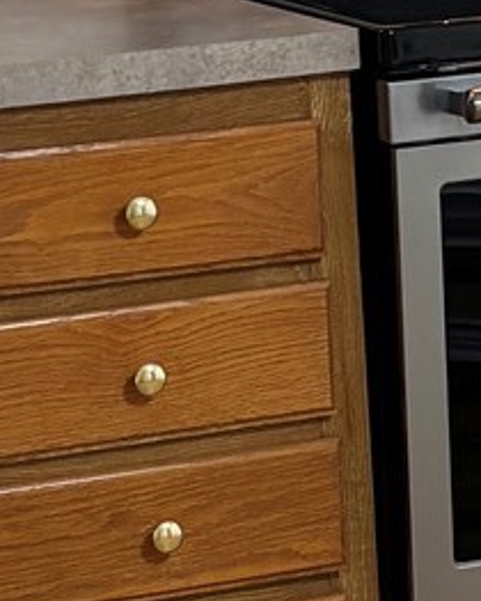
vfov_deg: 9.7
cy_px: 372
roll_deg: +2.3
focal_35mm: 198
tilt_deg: -13.3
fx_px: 3519
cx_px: 433
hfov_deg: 7.8
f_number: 1.6
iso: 125
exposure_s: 1/60
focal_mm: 5.96
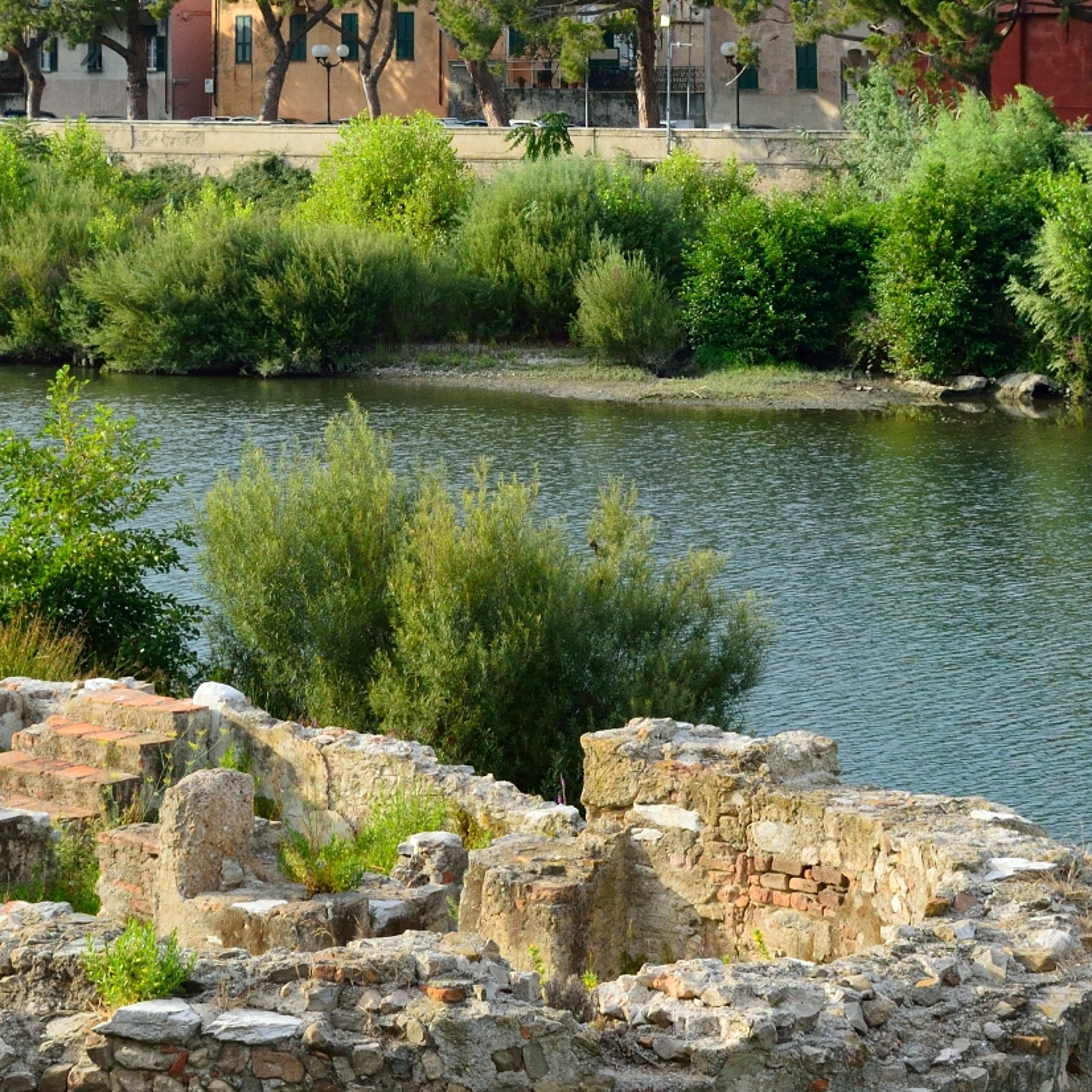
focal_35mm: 100
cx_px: 522
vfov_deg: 17.2
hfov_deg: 17.4
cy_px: 189
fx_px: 3578
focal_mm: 27
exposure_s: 1/400
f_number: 10
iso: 400
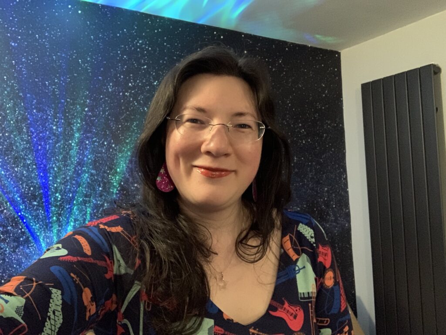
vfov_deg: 44.2
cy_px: 168
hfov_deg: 56.8
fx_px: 412
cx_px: 223
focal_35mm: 32
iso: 500
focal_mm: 2.87
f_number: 2.2
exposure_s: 1/20
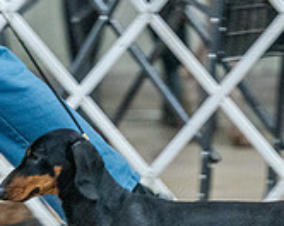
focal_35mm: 765
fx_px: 6415
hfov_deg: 2.5
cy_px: 22
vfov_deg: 2.0
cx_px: 93
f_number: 3.5
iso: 6400
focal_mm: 200
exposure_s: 1/200
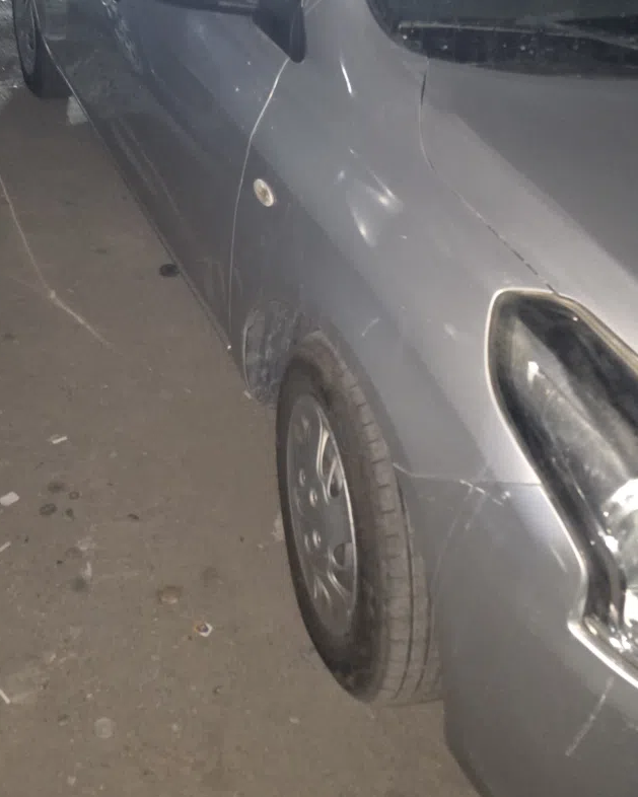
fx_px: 920
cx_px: 167
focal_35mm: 39
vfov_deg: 45.8
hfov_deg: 37.4
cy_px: 238
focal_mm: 6.3
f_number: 1.7
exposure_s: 1/8
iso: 6400
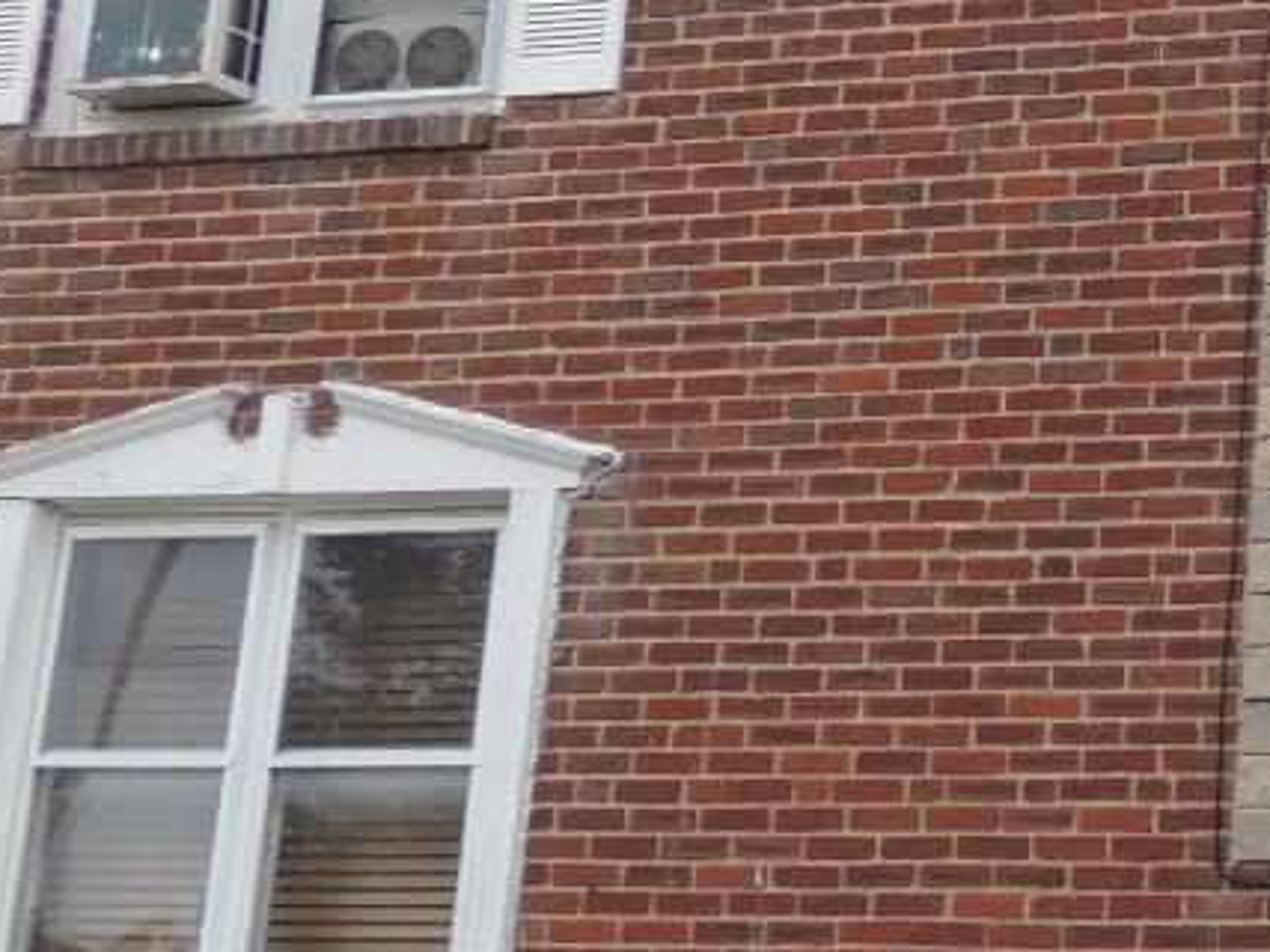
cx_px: 1790
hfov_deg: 21.1
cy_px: 202
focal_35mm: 81
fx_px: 2971
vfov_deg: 18.1
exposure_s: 1/200
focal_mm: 4.3
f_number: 3
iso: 100
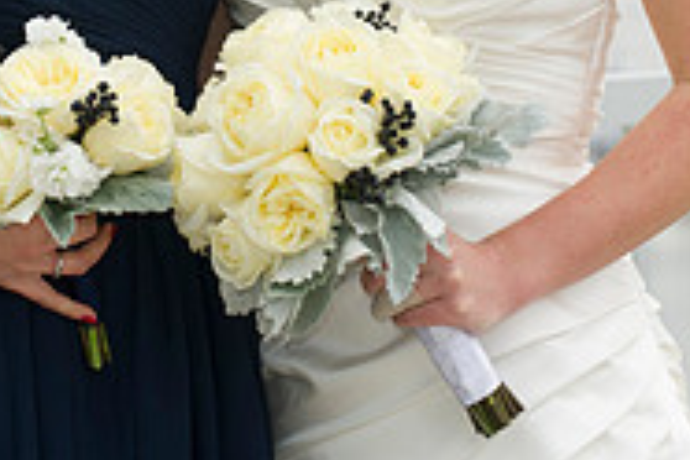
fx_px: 6938
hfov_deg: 5.7
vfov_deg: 3.8
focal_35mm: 362
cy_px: -178
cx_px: 137
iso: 200
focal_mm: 116
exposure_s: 1/200
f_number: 4.5
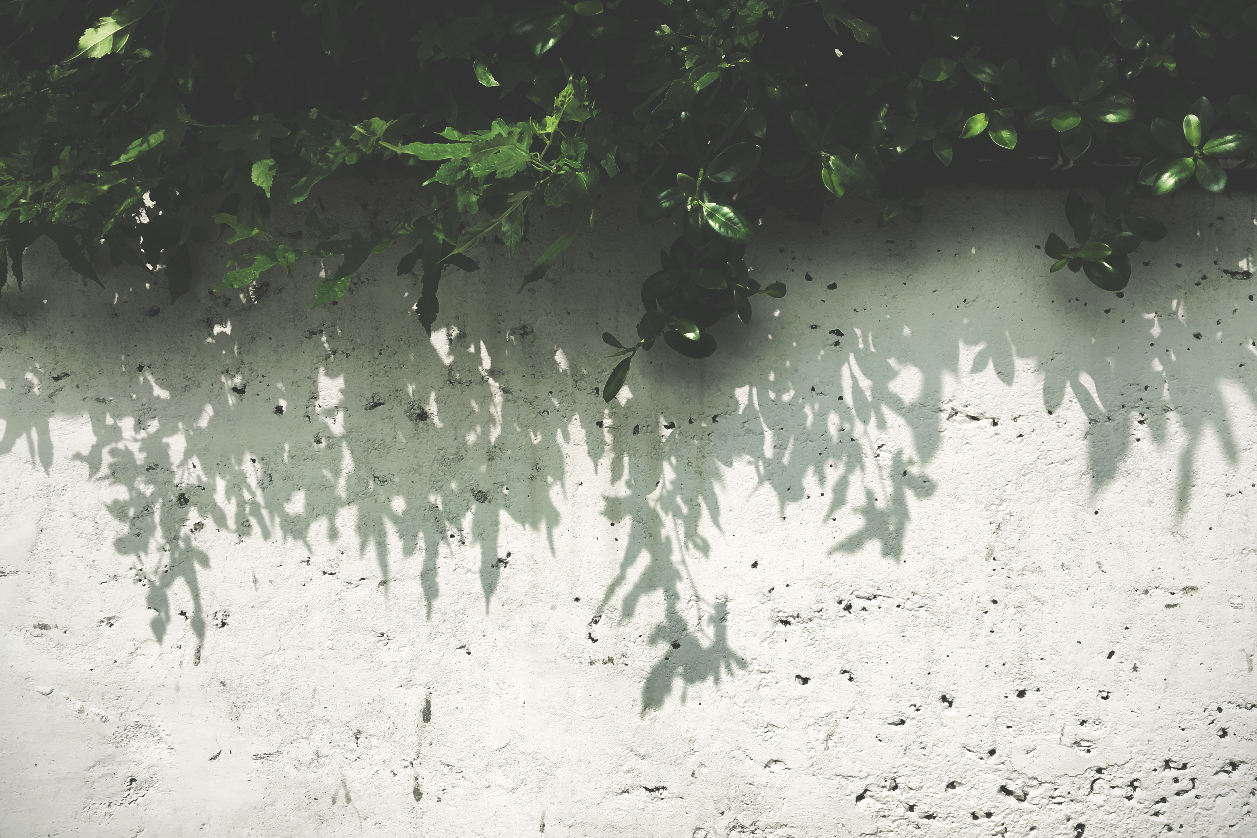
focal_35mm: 79
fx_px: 2758
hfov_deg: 25.7
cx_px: 628
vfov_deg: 17.3
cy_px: 419
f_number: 4
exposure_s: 1/110
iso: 1600
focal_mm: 52.7
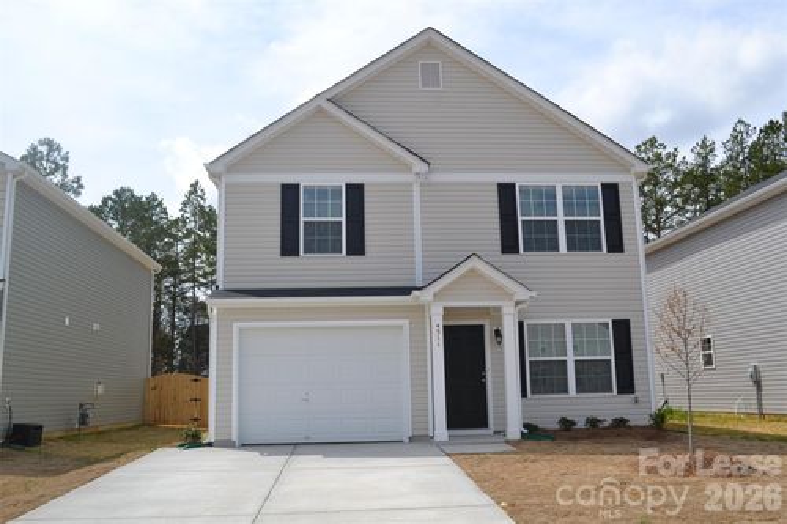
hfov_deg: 61.9
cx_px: 394
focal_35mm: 30
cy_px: 262
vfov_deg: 43.6
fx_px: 656
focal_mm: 20
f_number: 8
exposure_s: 1/250
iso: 100
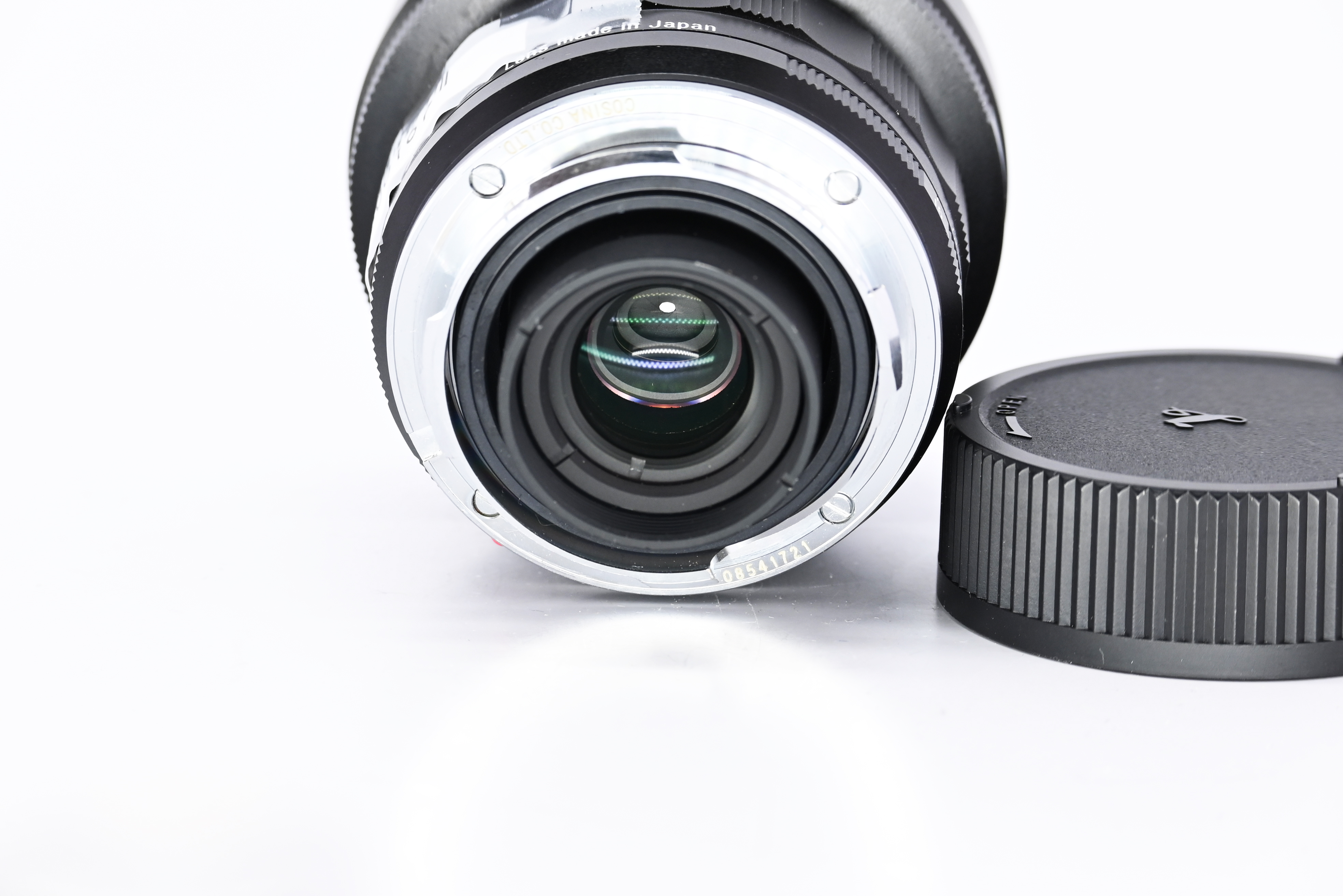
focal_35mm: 156
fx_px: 5819
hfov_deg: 13.2
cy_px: 448
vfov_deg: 8.8
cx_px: 672
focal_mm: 104
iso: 500
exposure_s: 1/125
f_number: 9
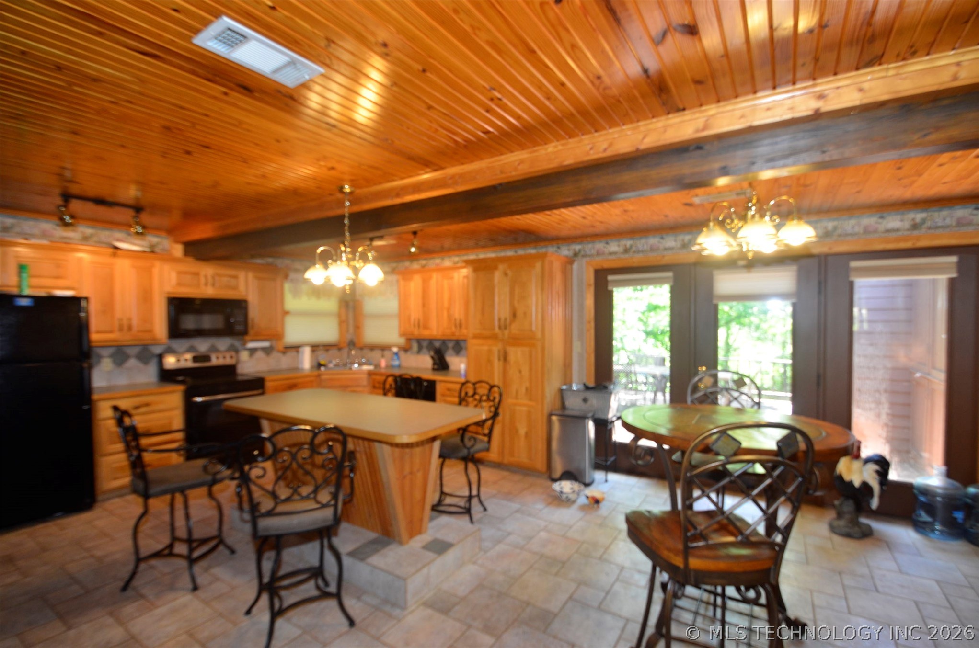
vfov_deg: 71.8
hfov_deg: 95.1
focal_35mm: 16
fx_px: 448
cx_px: 490
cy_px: 324
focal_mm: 11
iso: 560
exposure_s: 1/60
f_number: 4
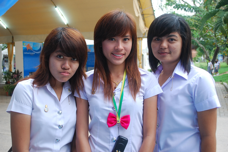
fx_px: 247
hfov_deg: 49.5
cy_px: 76
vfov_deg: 34.3
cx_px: 114
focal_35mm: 39
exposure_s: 1/25
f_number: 4.5
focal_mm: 26
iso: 200
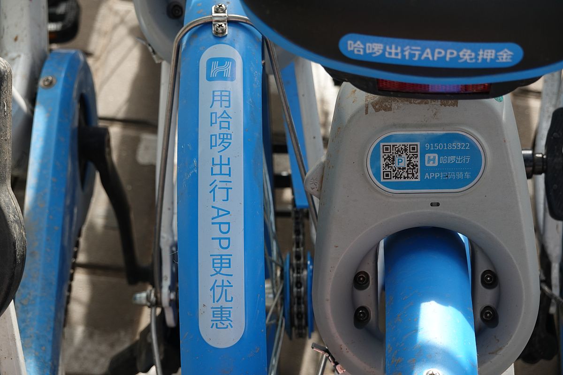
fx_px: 1314
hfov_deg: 24.2
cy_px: 188
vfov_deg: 16.3
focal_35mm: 84
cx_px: 282
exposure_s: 1/160
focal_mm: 30.85
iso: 125
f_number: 4
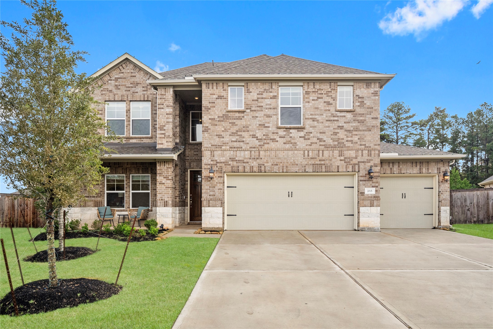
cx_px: 246
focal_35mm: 24
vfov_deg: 53.1
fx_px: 329
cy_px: 164
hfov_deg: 73.7
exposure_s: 1/1000
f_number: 7.1
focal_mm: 24
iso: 1250
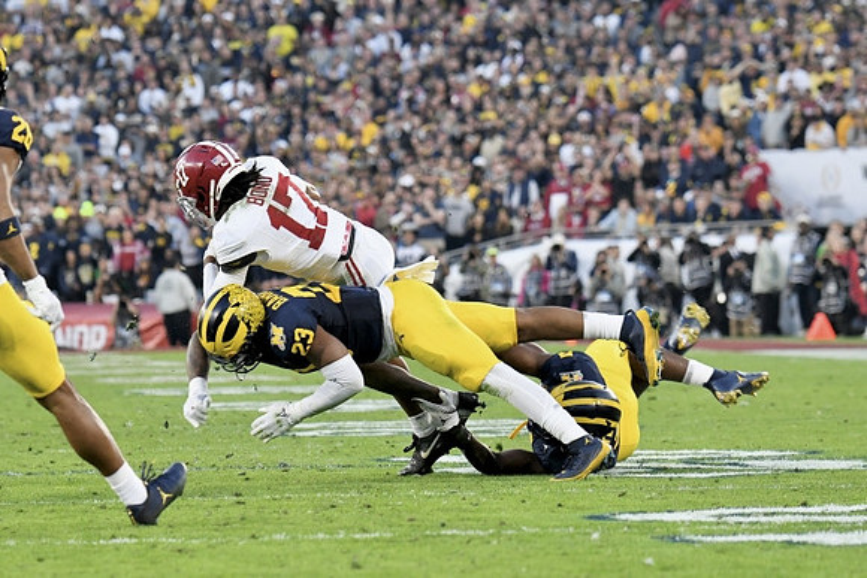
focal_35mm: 252
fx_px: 6070
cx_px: 434
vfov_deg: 5.5
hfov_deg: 8.2
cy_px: 289
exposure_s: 1/1000
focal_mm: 210
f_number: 5.3
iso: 3200
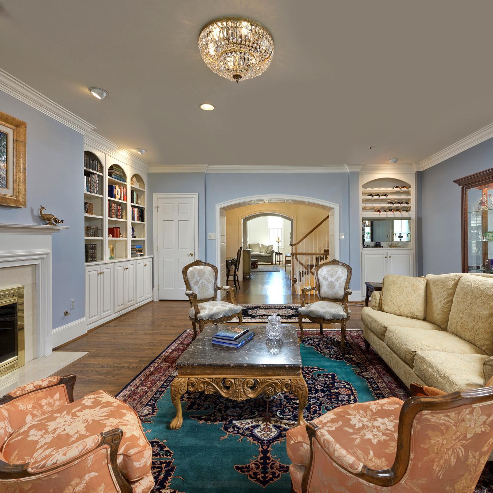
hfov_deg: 79.9
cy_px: 246
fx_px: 290
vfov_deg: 80.7
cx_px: 201
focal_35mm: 18
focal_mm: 14
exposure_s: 1/6
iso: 200
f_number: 10
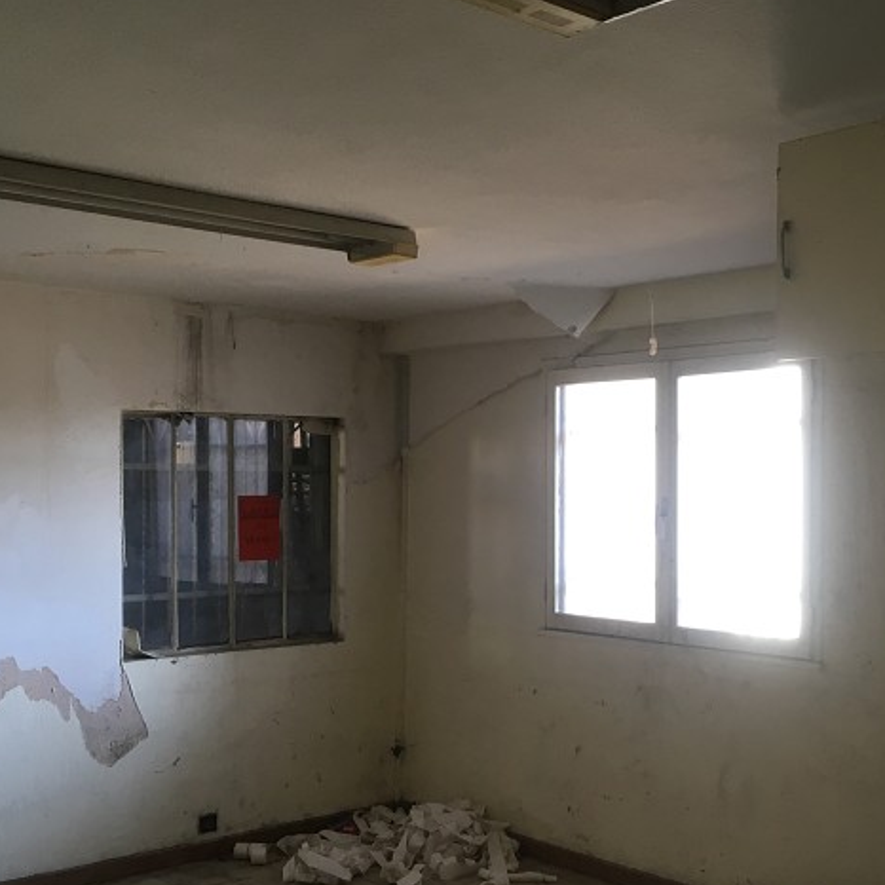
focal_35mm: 44
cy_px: 509
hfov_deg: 38.0
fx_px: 1273
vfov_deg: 38.3
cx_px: 568
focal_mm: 4.15
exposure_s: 1/33
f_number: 2.2
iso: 80
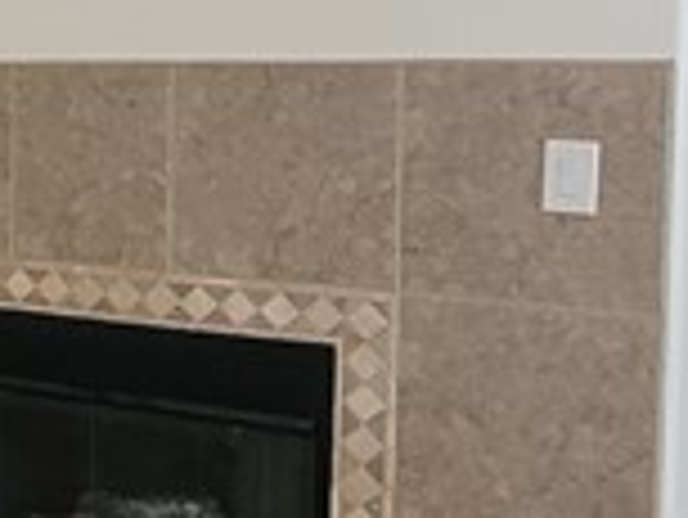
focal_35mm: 87
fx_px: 1730
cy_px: 122
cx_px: -688
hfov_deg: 16.8
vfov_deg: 16.9
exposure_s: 1/60
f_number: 2.2
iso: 200
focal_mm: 2.2
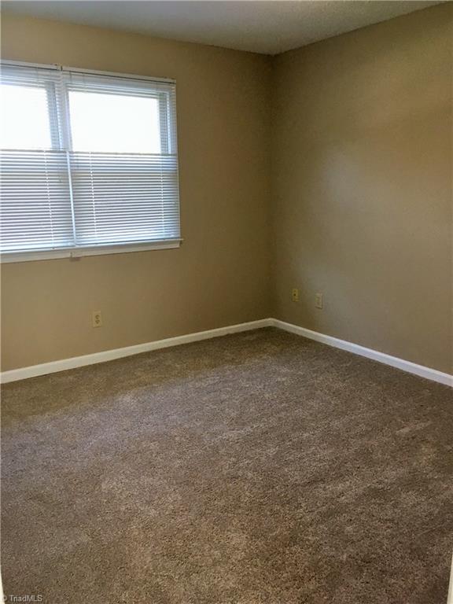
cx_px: 226
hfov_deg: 48.2
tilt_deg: -15.5
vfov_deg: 61.7
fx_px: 506
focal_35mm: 29
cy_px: 302
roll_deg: +0.0
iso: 40
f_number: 2.2
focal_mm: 4.15
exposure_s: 1/30
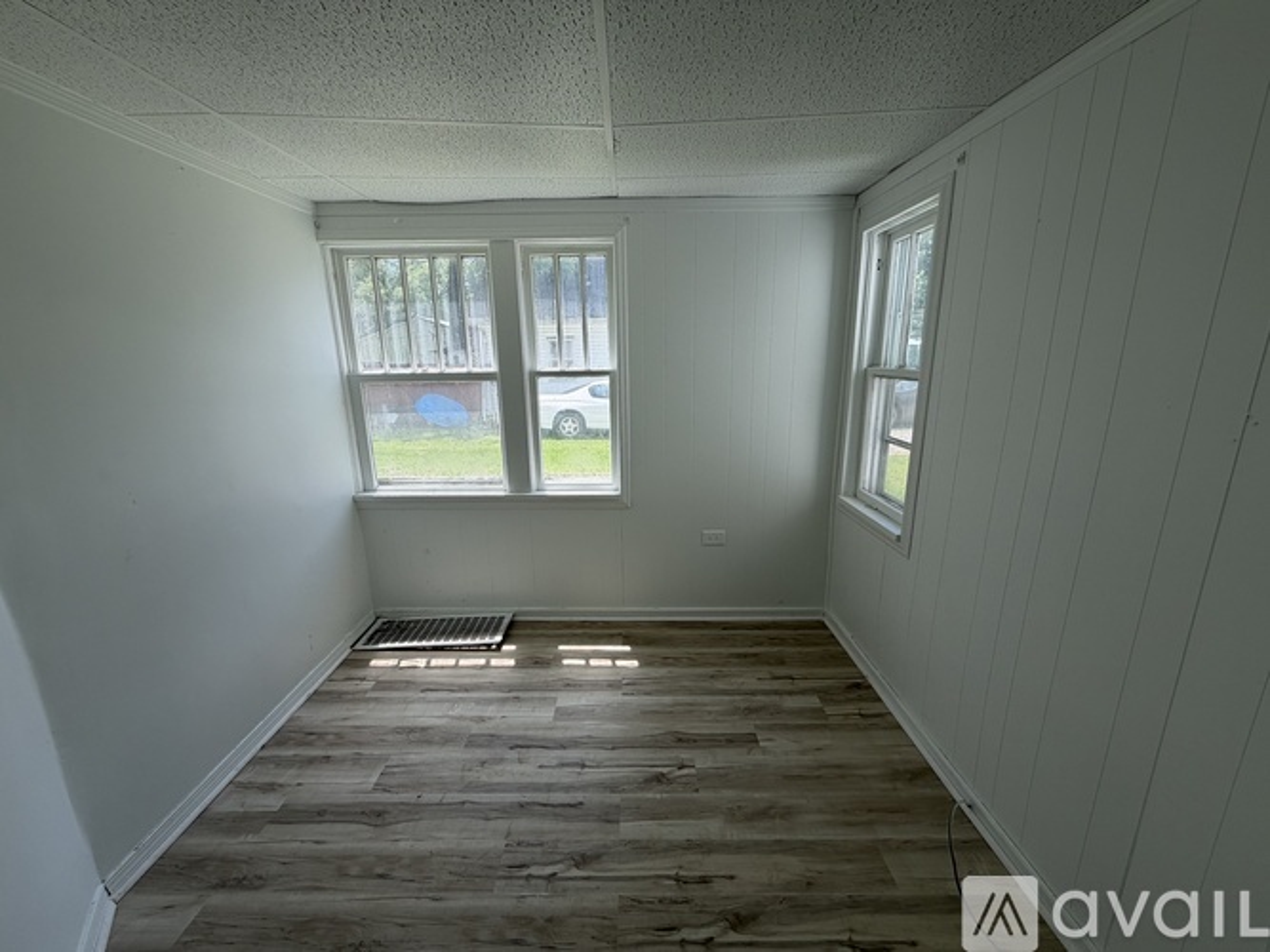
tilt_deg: -14.0
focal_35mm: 14
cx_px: 635
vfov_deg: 85.7
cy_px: 476
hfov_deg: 102.1
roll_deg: +2.0
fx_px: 514
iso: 40
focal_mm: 2.22
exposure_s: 1/224
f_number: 2.2
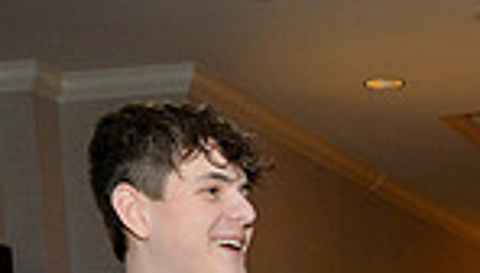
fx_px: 1620
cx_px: 431
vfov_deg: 8.7
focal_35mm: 127
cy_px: 679
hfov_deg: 16.6
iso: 2500
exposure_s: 1/125
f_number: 7.1
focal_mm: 40
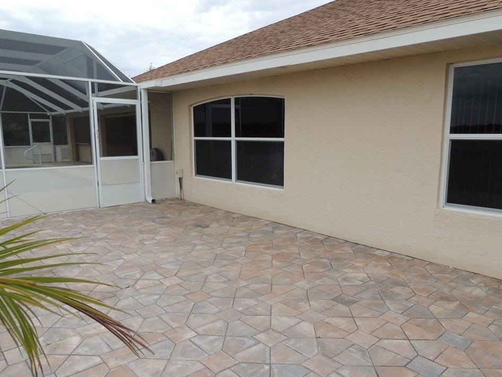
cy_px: 198
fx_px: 377
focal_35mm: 26
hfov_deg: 67.3
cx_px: 254
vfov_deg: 53.0
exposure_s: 1/640
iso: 100
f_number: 3
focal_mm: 4.3
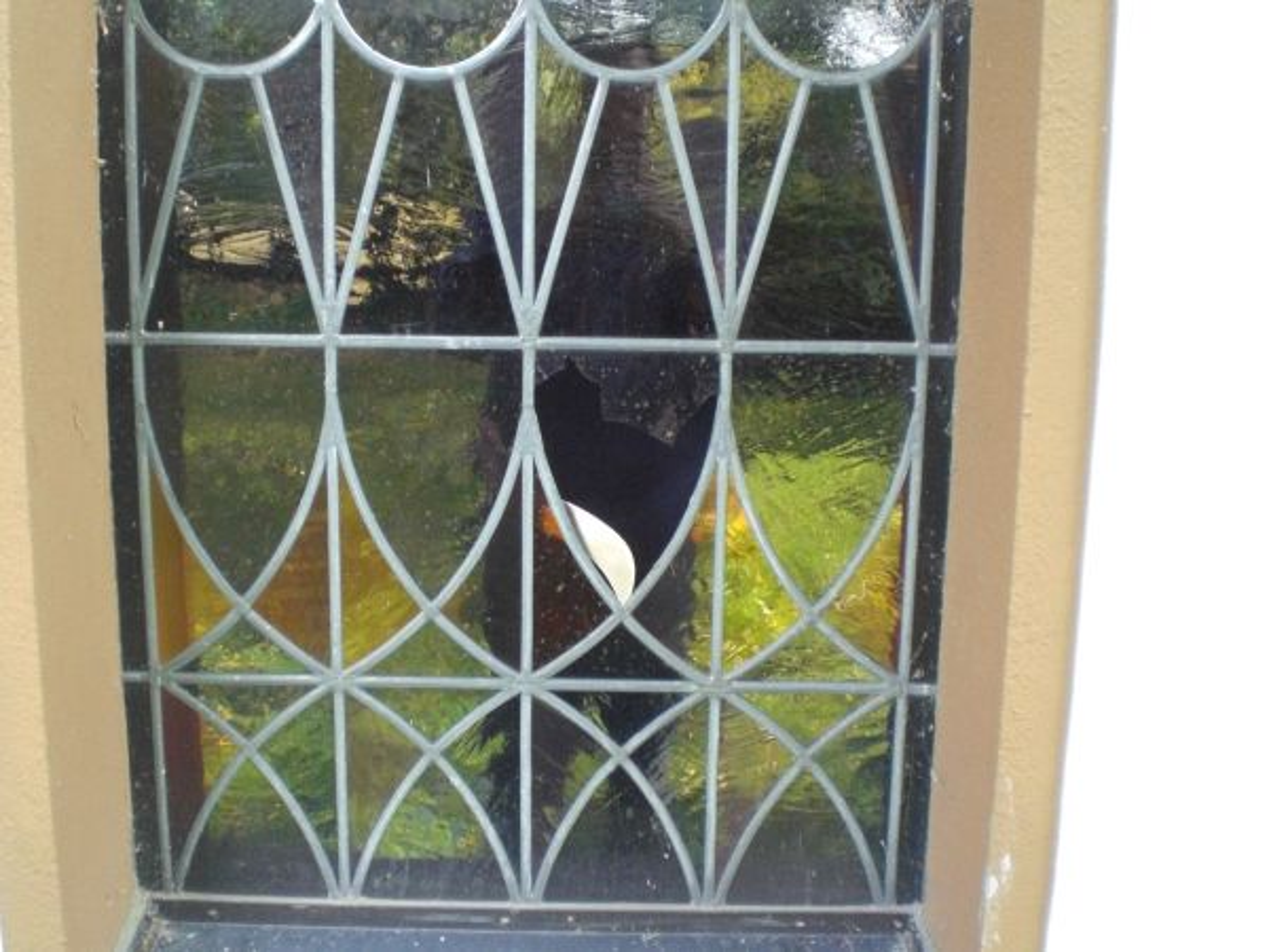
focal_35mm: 38
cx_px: 634
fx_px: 1393
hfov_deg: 49.0
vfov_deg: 37.7
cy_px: 476
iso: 400
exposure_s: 1/60
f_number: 3.1
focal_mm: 6.3
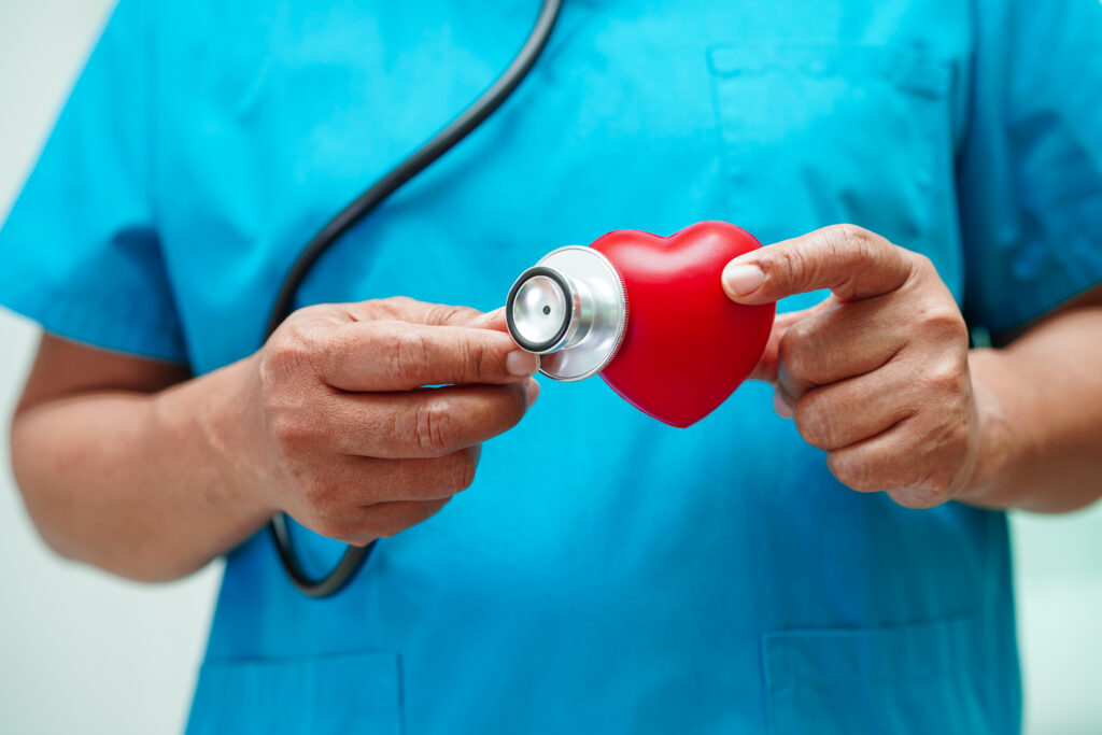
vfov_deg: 27.0
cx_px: 551
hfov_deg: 39.6
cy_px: 368
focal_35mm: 50
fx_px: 1531
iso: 100
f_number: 2.5
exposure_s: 1/60
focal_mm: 50
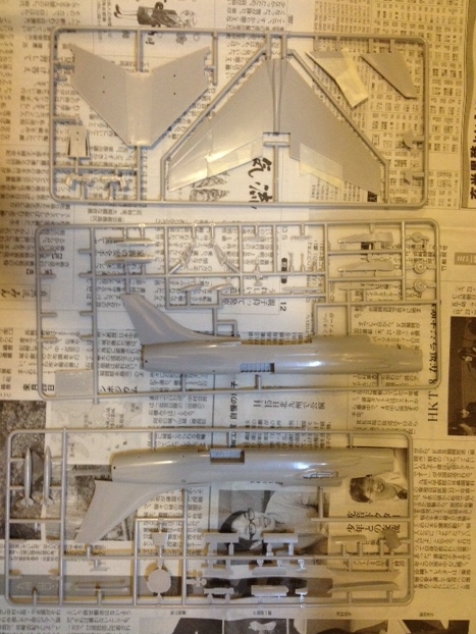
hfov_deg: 39.7
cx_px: 235
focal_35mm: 36
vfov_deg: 51.3
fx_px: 660
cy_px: 318
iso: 320
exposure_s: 1/20
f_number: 2.4
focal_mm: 4.28
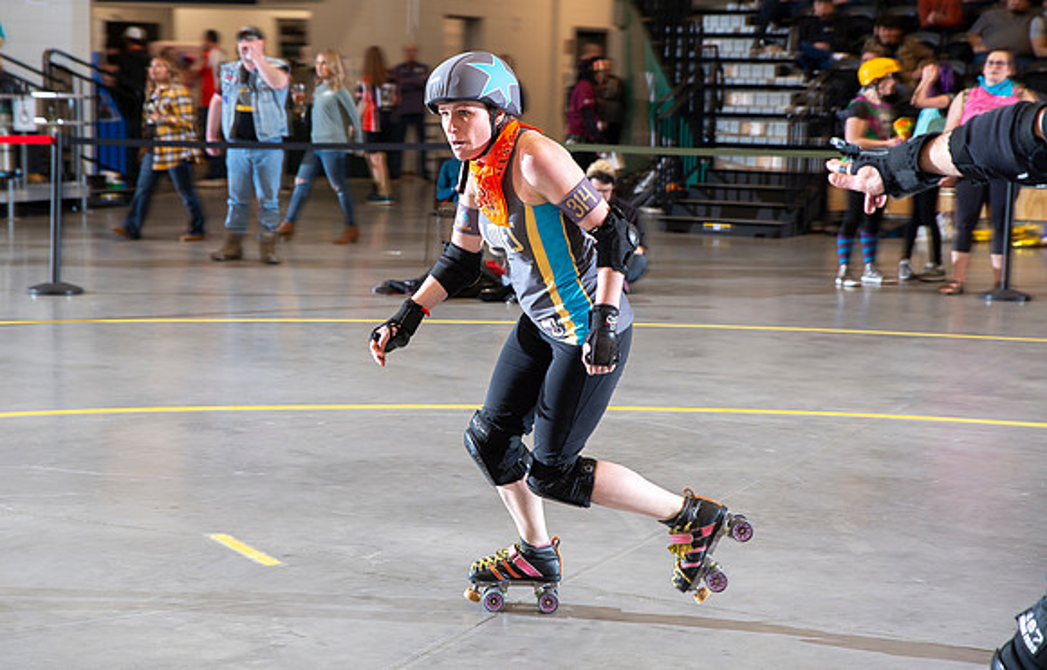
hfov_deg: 27.1
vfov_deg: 17.6
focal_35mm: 75
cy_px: 318
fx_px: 2168
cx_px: 490
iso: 640
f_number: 5.6
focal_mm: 70
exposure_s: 1/160
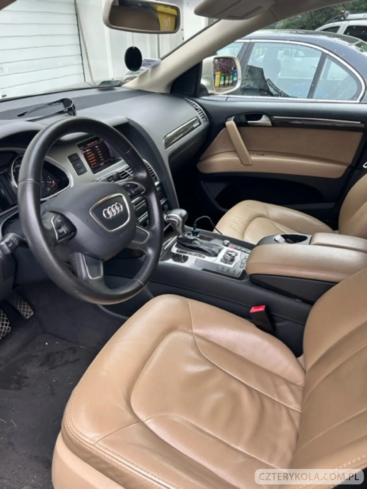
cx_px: 184
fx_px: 368
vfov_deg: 67.3
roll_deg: +0.0
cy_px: 244
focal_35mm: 26
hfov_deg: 53.1
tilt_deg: -29.9
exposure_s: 1/121
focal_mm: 5.7
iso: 64
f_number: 1.5
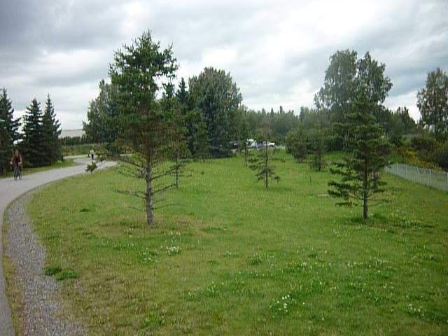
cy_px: 168
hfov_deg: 55.4
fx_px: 427
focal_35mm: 33
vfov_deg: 42.9
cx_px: 224
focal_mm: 5.5
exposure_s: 1/200
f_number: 8
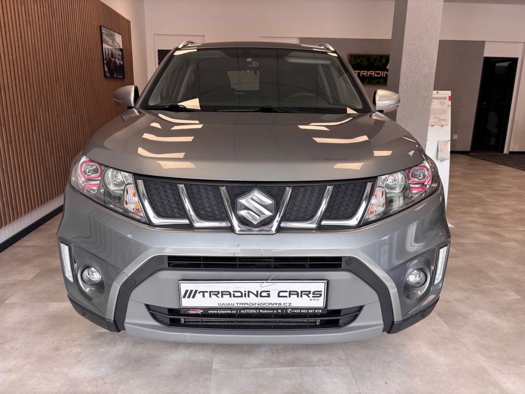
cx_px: 262
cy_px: 197
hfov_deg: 67.3
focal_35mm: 26
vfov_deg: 53.1
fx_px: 394
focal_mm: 5.96
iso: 40
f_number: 1.6
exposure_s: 1/221
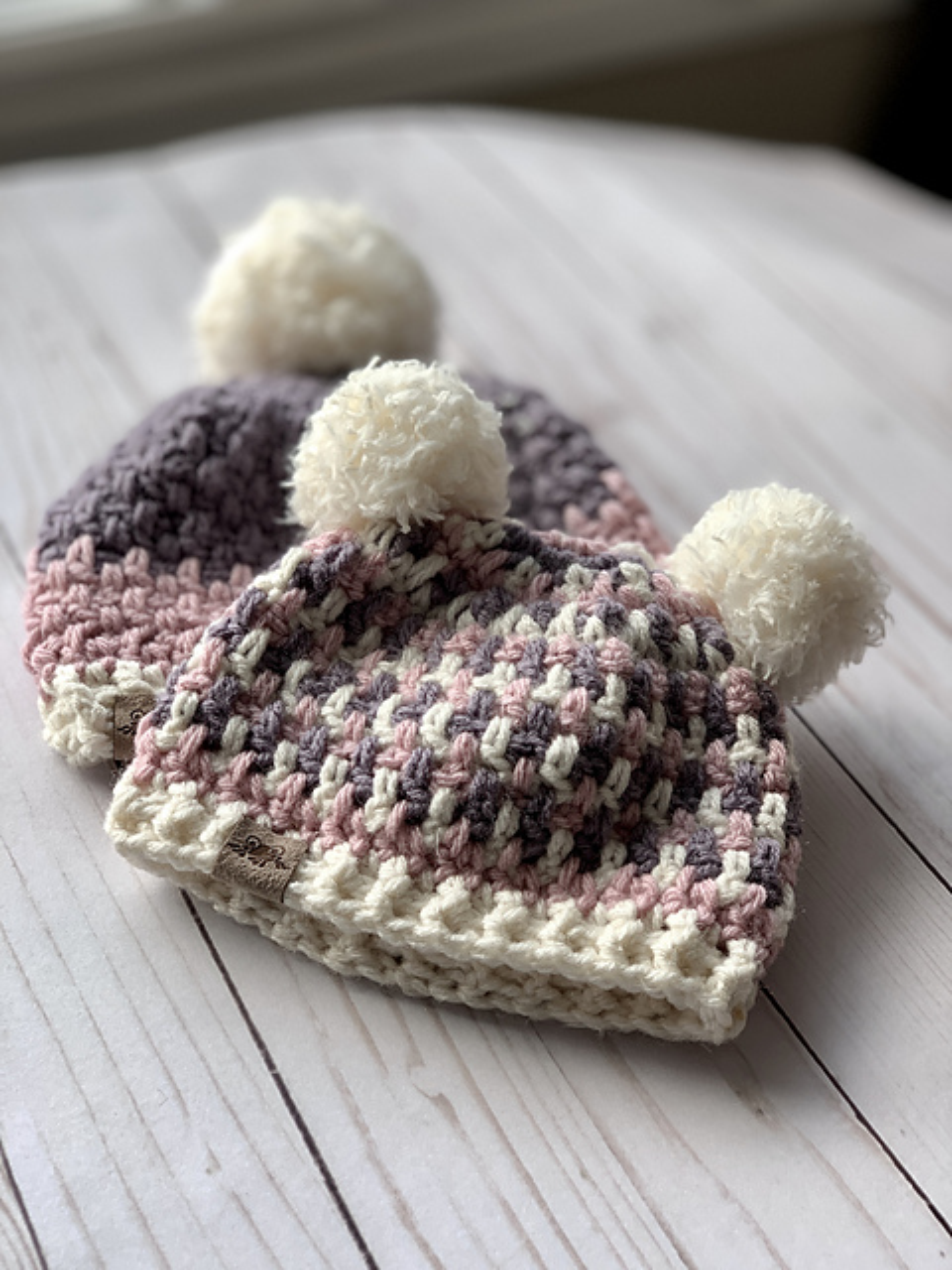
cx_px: 476
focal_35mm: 52
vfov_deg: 36.8
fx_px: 1907
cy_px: 635
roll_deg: -6.2
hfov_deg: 28.0
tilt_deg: -38.8
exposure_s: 1/122
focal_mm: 6
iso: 40
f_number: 2.4
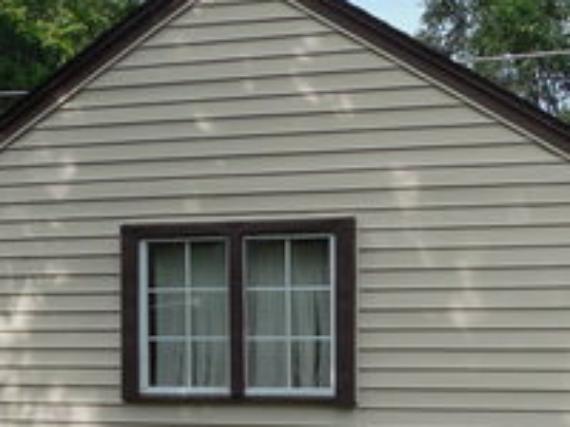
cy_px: 381
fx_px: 1317
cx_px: 399
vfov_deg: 18.1
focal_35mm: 80
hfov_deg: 24.2
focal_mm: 4.5
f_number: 3.3
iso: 125
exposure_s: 1/1000
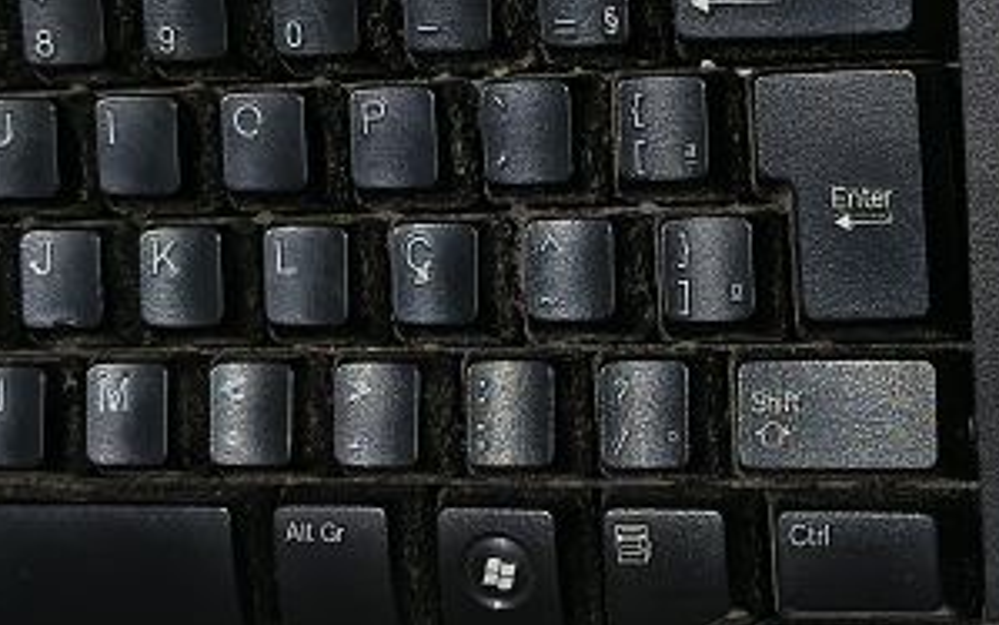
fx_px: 2369
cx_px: 782
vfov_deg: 14.8
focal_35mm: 87
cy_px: 23
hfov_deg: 23.5
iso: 1180
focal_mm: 5.56
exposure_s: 1/60
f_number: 1.8
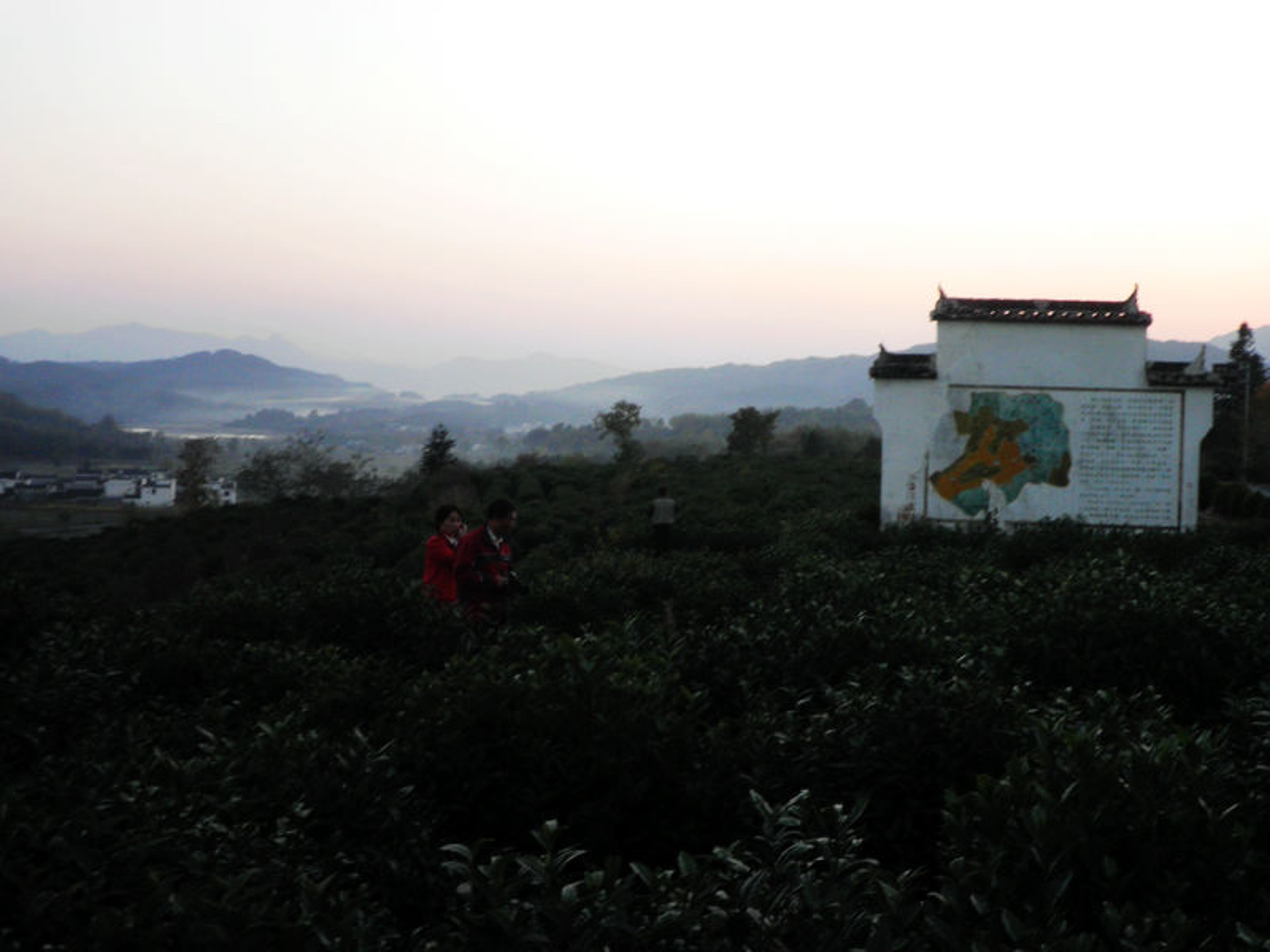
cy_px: 476
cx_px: 635
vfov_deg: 28.6
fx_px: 1871
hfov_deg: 37.5
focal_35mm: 51
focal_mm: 9
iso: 100
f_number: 3.8
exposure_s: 1/50
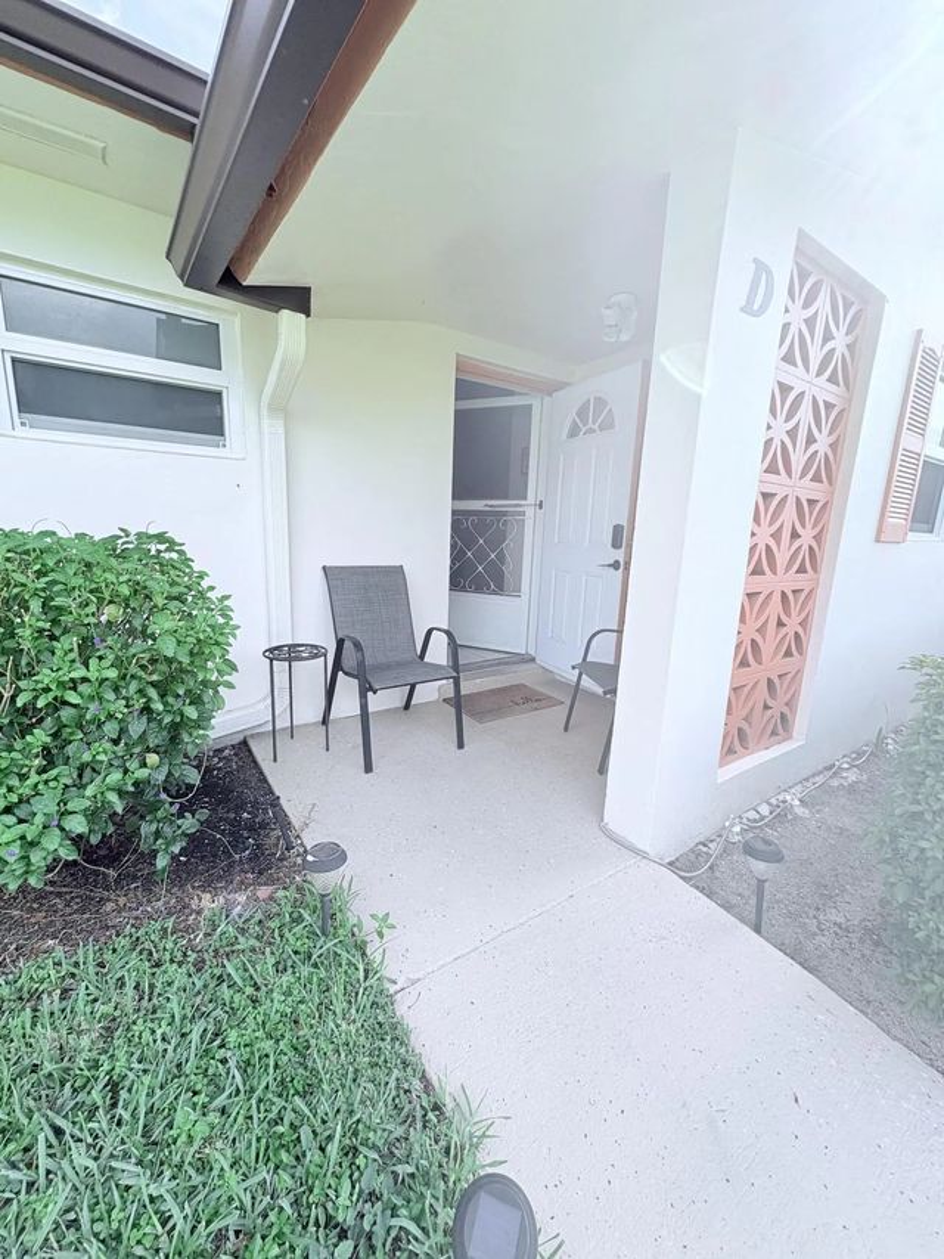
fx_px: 509
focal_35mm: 14
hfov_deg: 85.7
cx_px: 472
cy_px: 630
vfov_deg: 102.1
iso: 40
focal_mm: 2.22
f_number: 2.2
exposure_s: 1/425
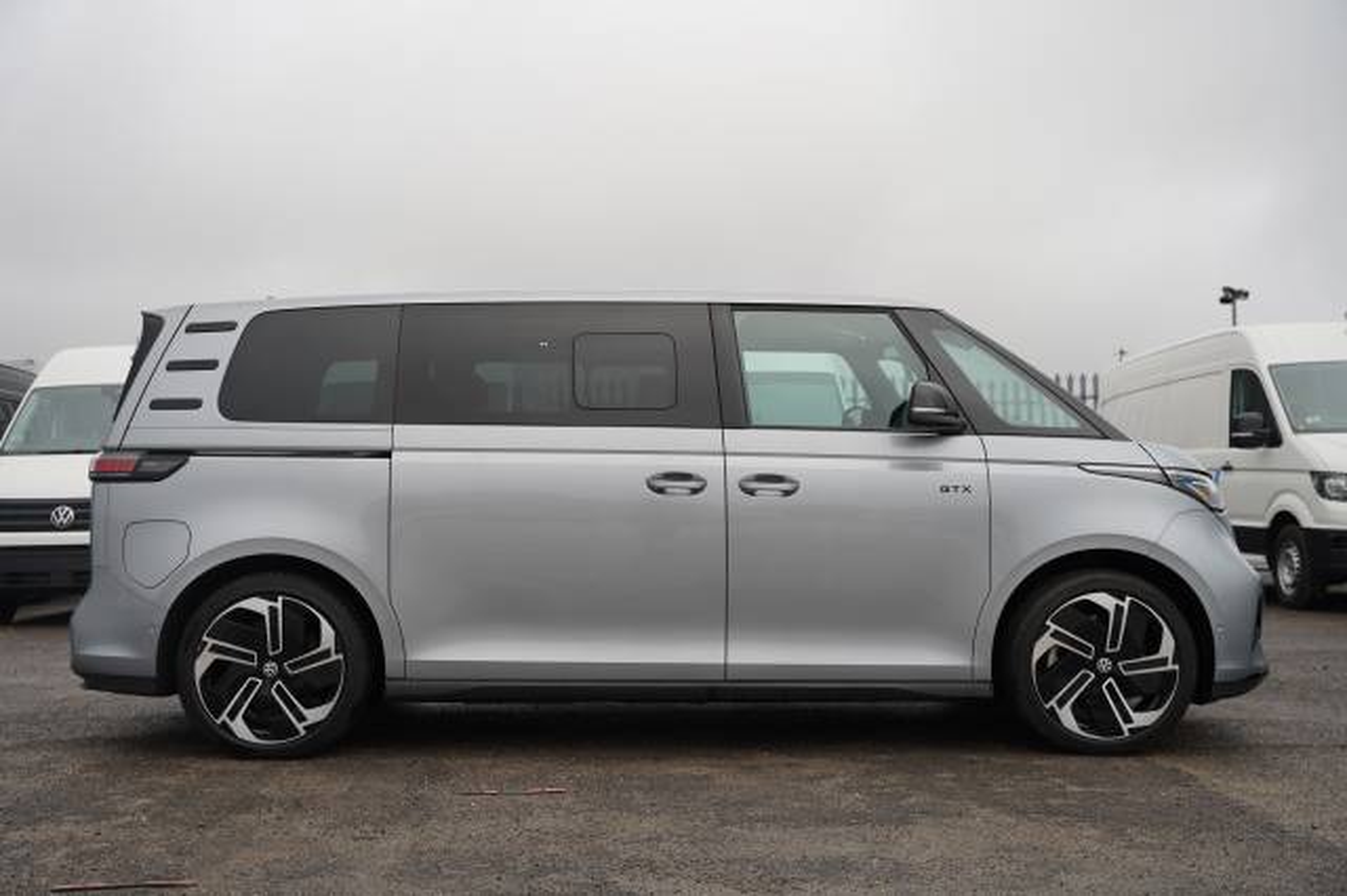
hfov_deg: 45.6
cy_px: 448
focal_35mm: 43
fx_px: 1601
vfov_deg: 31.3
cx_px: 674
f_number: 4
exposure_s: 1/60
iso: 100
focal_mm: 42.8
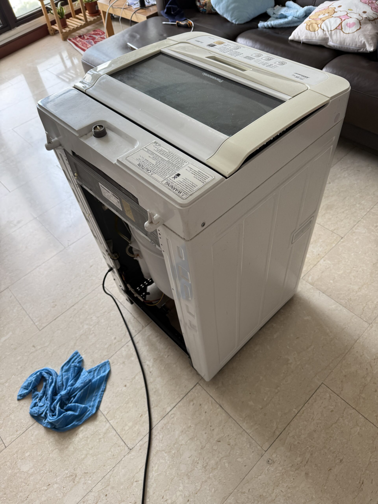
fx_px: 349
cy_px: 252
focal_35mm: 24
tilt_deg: -49.5
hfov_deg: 56.8
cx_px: 189
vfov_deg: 71.6
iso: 100
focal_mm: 6.76
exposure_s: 1/121
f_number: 1.78
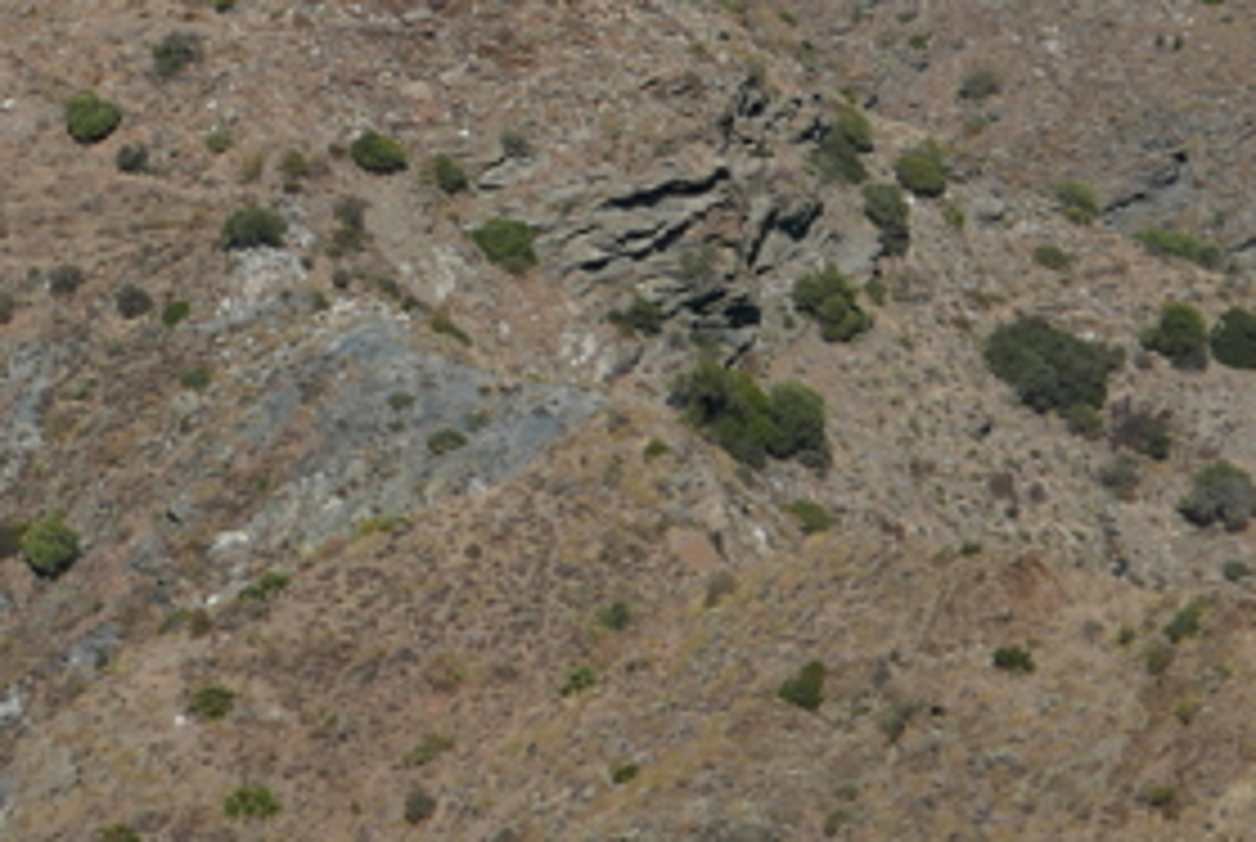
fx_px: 7338
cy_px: -176
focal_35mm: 210
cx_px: -687
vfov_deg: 6.5
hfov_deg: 9.5
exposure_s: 1/1600
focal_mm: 22
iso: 200
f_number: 5.6
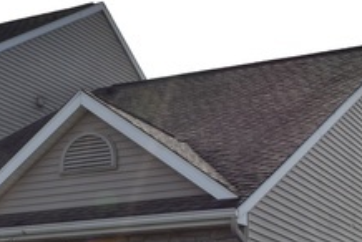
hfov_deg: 19.6
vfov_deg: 13.0
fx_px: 1037
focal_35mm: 103
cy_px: 290
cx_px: 73
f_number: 11
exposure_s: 1/200
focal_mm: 20
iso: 100
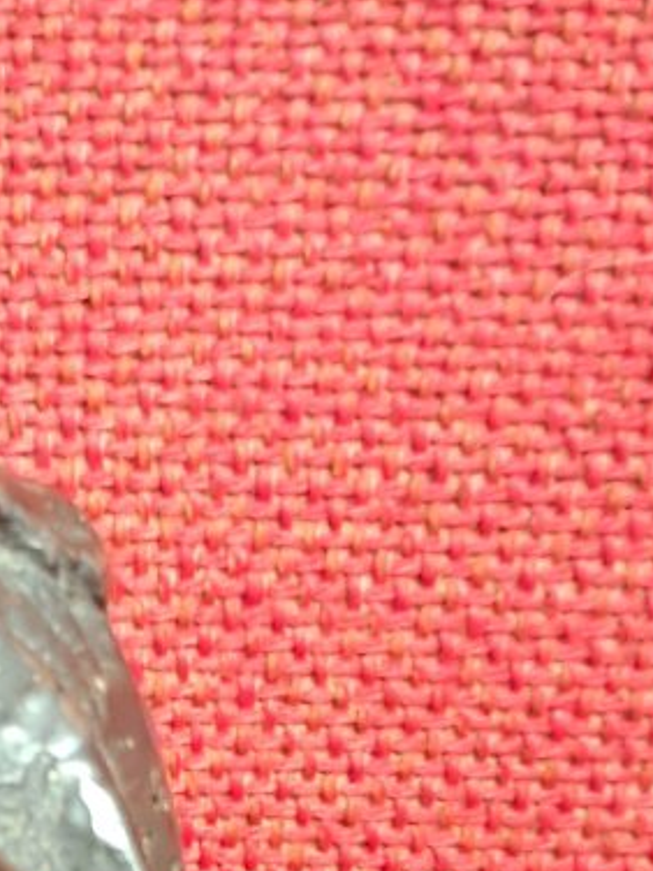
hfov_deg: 23.2
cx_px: -315
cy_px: 883
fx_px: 1283
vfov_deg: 34.0
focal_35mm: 51
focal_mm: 1.64
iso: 320
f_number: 2.2
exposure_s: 1/24
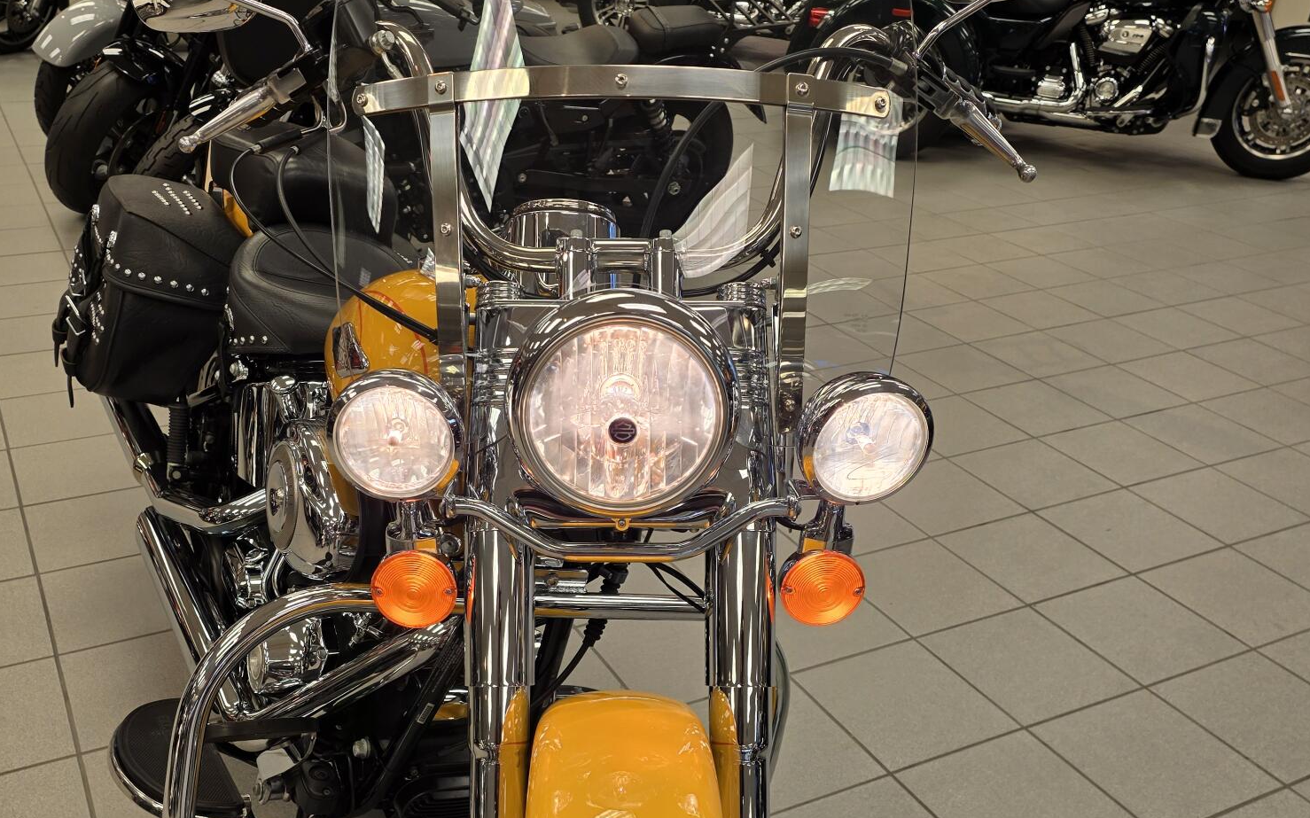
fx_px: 1178
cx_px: 612
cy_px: 613
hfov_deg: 58.1
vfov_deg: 37.4
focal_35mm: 33
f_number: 1.7
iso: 40
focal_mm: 6.25
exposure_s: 1/120
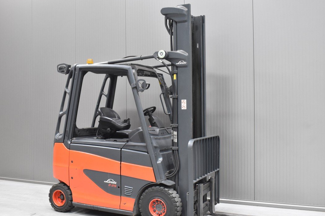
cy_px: 120
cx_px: 151
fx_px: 357
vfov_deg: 33.7
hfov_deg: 48.9
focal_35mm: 40
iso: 1600
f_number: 5
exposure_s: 1/25
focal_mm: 23
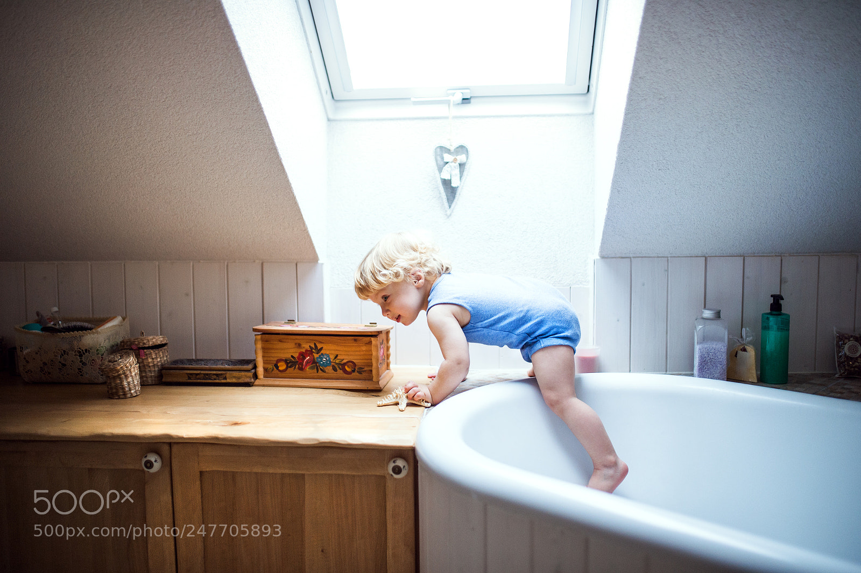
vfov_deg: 37.8
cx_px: 430
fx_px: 837
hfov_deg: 54.5
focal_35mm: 35
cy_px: 286
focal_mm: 35
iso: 500
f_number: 1.6
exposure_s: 1/1000
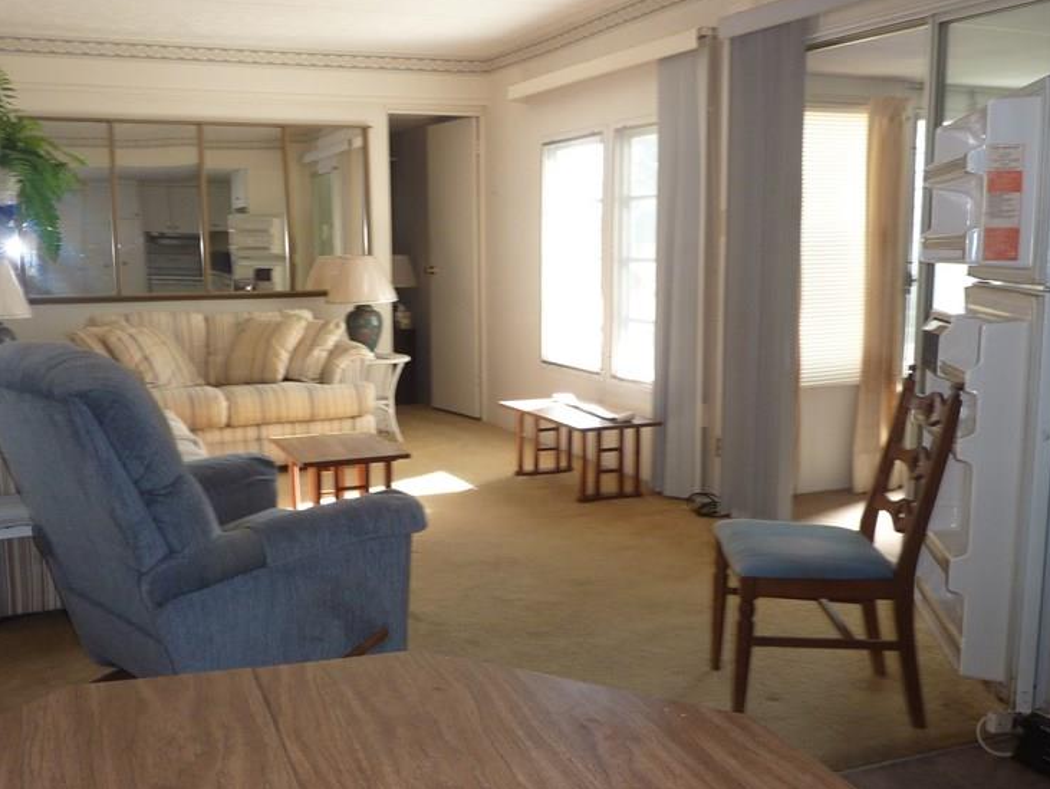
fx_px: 1062
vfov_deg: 40.7
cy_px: 404
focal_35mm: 35
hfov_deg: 52.5
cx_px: 480
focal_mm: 4.1
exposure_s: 1/30
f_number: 3.3
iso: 125
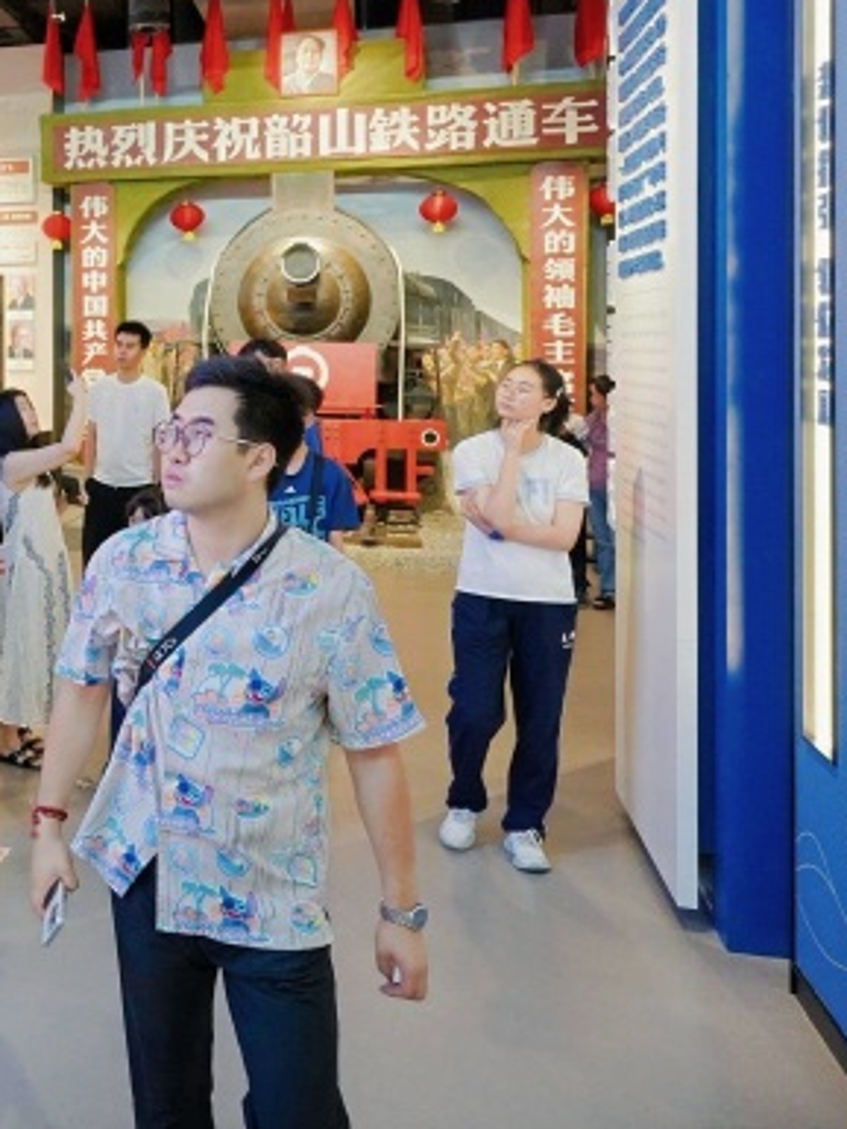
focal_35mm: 41
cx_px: -147
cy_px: 364
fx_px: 1350
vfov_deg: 44.6
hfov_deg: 30.2
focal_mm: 20.7
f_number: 3.5
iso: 3200
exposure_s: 1/200
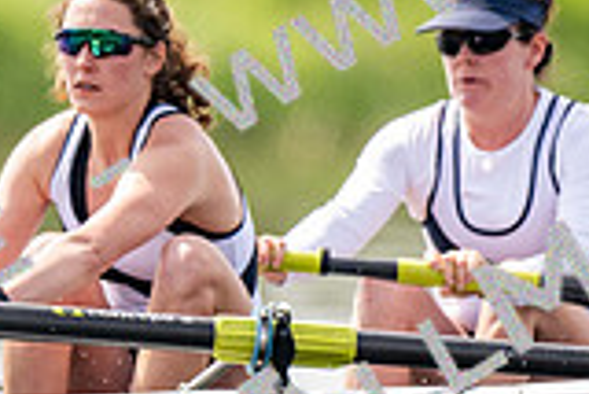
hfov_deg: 0.9
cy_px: 193
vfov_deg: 0.6
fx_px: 35666
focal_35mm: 2178
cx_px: -77
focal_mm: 600
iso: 500
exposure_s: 1/2500
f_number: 4
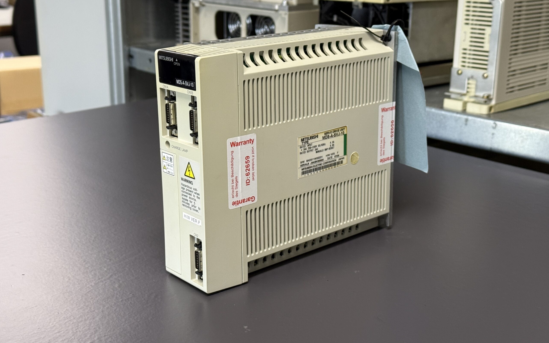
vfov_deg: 25.3
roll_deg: -0.4
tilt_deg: -16.4
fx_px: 763
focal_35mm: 51
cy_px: 155
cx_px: 274
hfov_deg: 39.6
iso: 160
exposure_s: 1/50
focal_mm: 6.76
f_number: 1.78
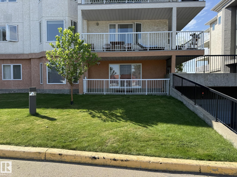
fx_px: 164
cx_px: 118
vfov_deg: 56.8
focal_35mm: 24
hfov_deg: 71.6
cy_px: 88
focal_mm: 6.76
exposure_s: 1/2110
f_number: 1.78
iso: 80
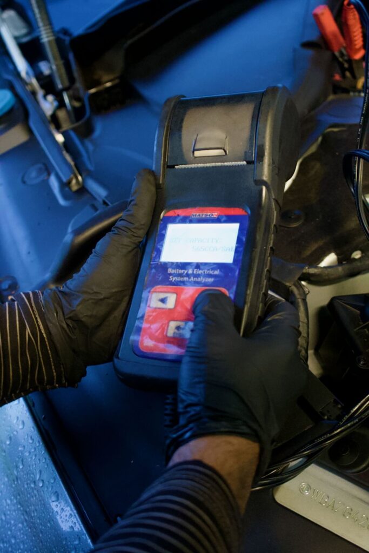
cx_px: 184
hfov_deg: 31.9
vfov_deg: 46.4
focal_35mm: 42
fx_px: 645
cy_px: 276
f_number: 3.5
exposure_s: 1/125
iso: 6400
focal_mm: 28
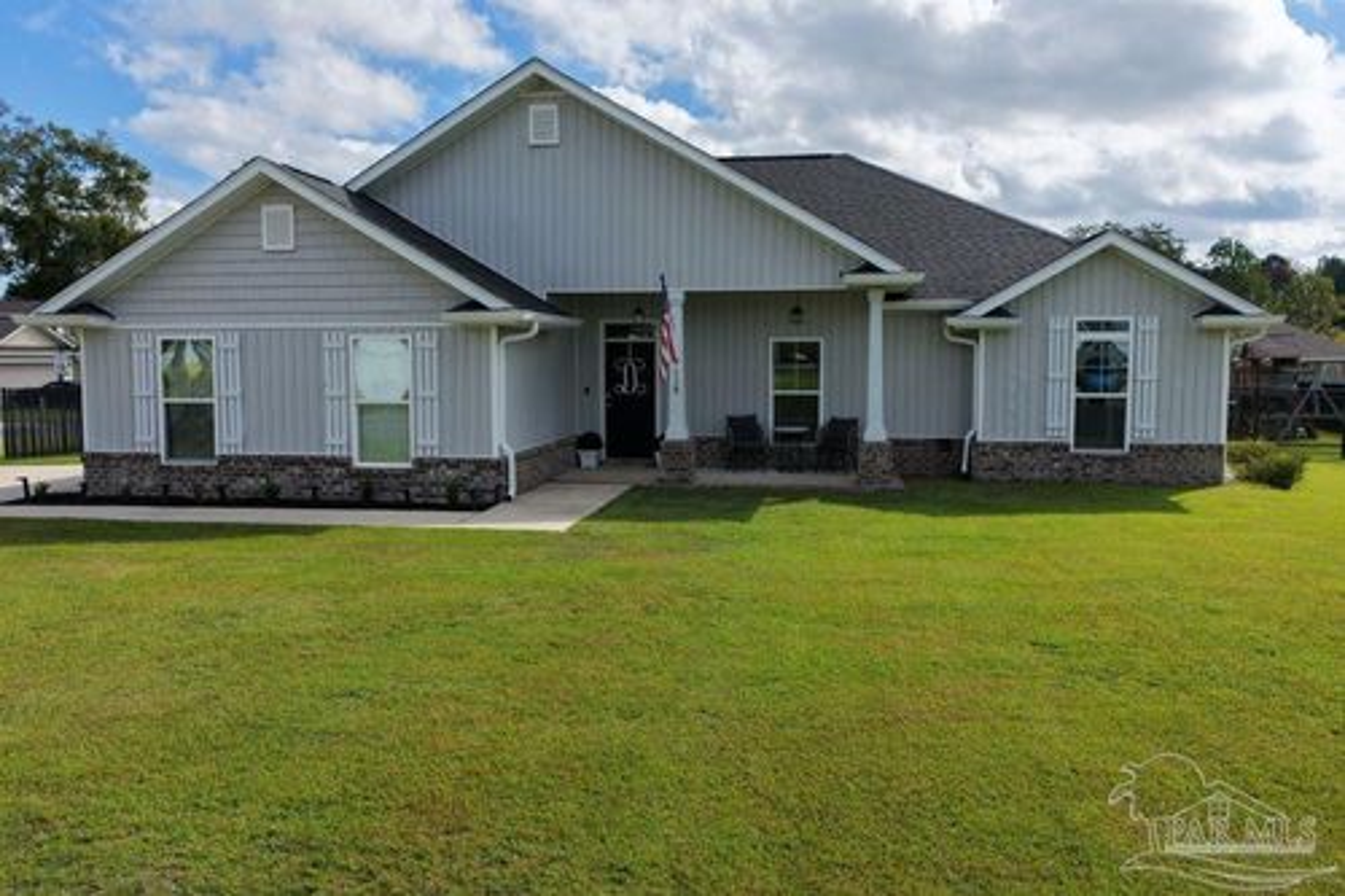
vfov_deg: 46.4
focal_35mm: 28
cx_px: 672
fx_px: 1046
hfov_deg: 65.5
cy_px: 448
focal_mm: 14.45
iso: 100
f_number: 2.8
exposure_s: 1/800
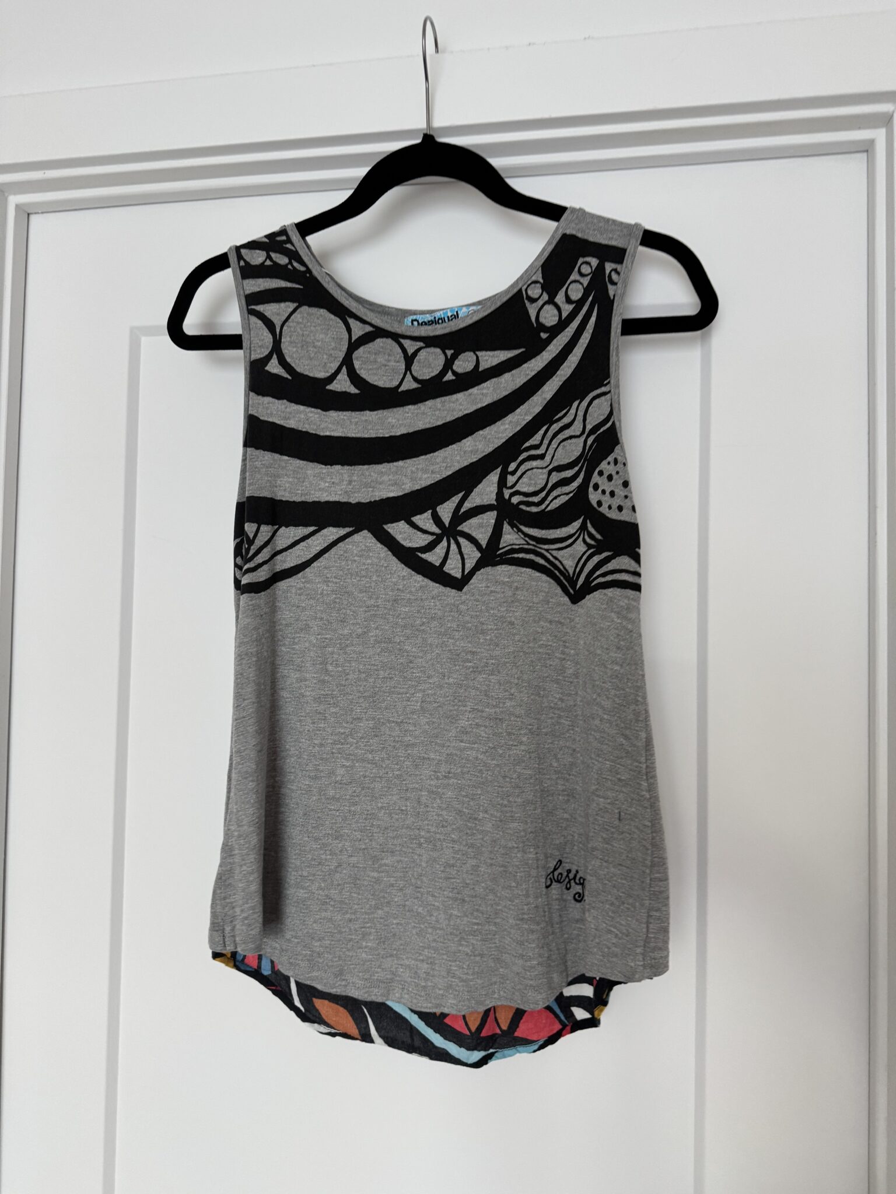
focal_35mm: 24
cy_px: 597
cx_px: 448
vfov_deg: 71.6
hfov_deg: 56.8
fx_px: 828
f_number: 1.78
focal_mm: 6.76
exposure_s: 1/60
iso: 250
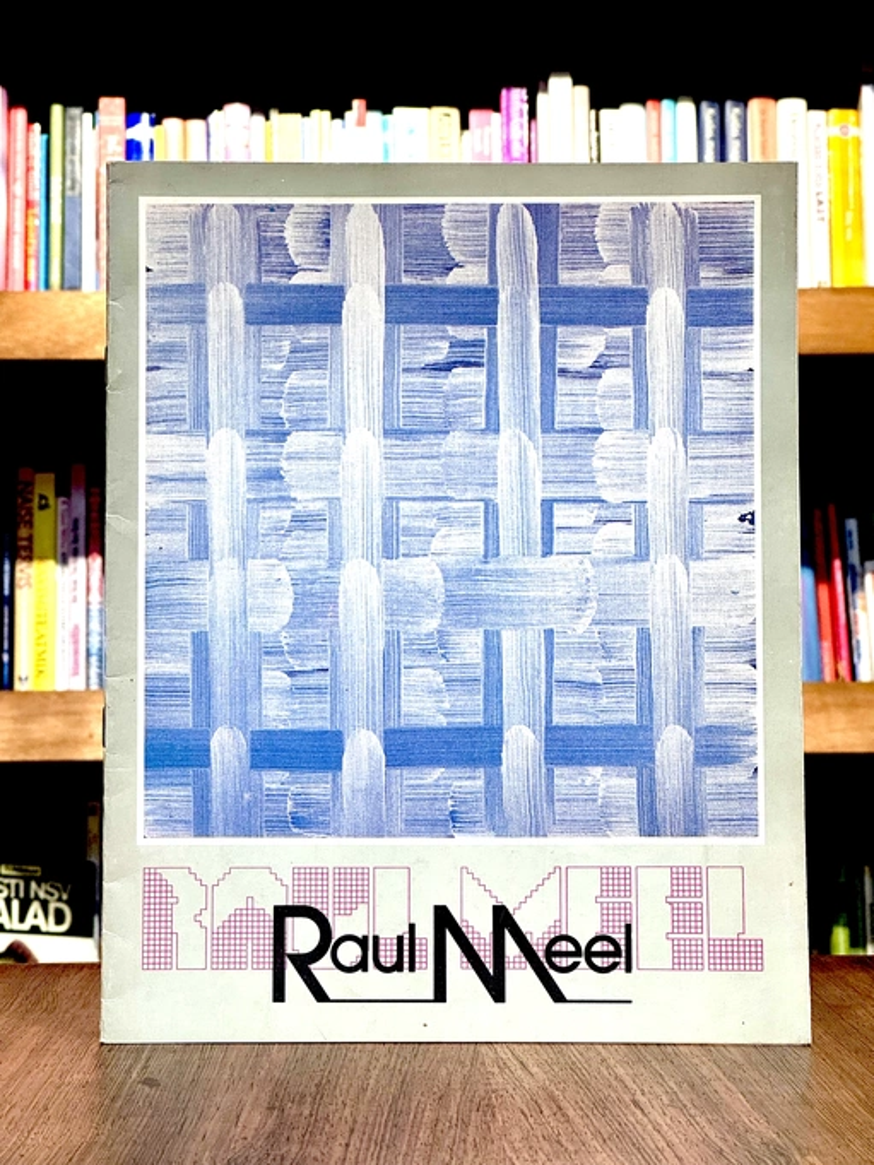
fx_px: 2591
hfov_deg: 19.1
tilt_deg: -0.6
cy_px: 582
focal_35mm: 77
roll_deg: -0.1
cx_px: 437
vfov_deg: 25.3
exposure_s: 1/99
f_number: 2.8
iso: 160
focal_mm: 9
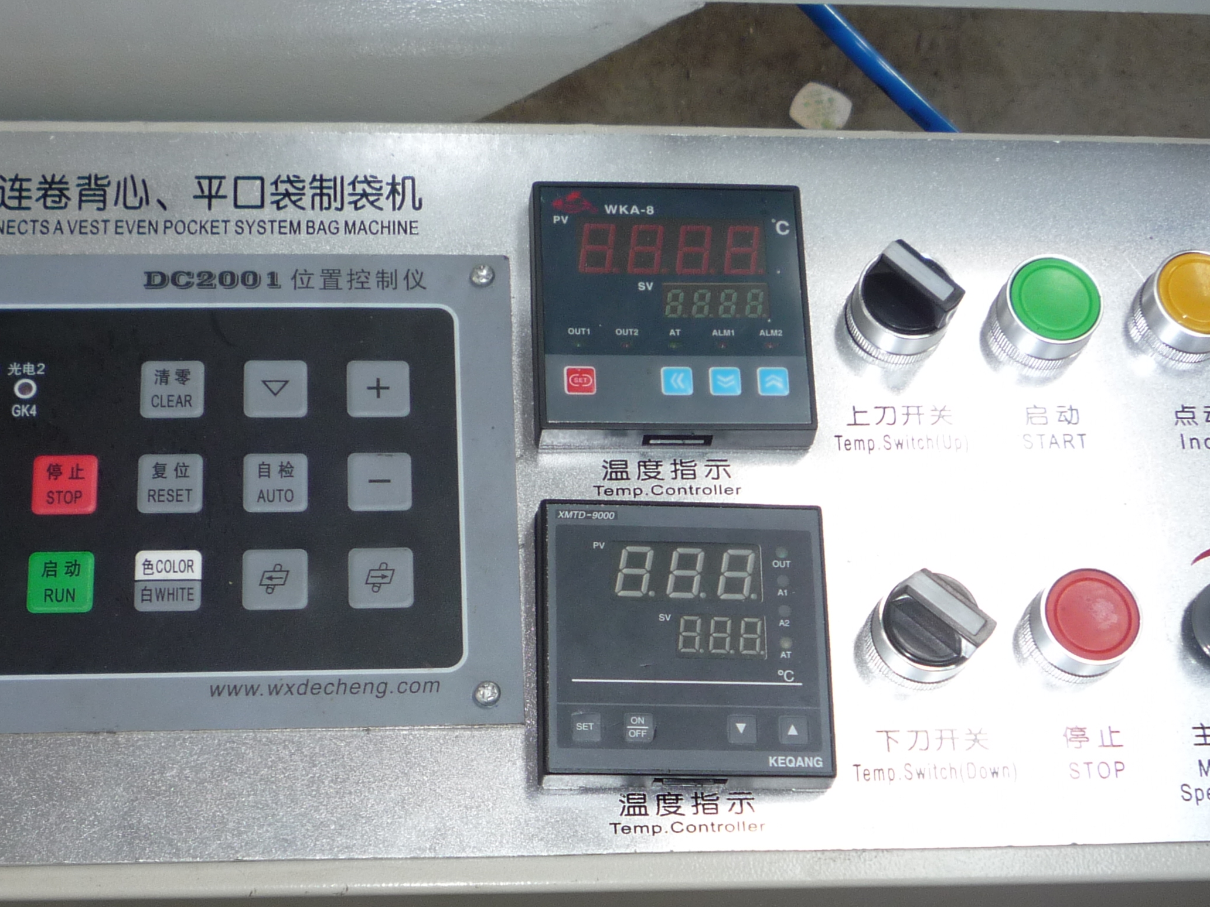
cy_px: 669
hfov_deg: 36.2
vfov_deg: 27.2
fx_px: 1853
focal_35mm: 53
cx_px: 571
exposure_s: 1/60
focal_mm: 5.2
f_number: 3.3
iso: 100
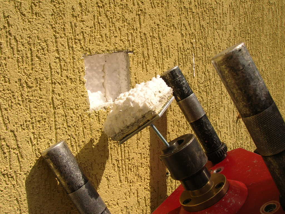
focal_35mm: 34
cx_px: 142
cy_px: 107
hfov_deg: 54.0
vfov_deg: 41.8
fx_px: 280
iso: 50
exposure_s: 1/746
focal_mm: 5.7
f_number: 4.9
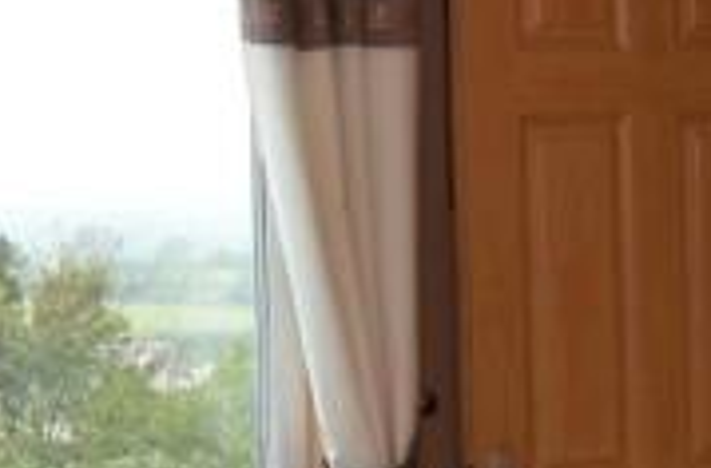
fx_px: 2598
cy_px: 278
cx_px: 377
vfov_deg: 10.3
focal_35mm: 132
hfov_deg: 15.6
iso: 200
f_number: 4
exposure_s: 1/60
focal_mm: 24
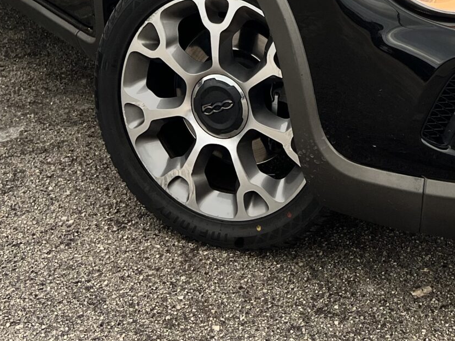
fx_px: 1052
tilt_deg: -6.9
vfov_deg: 16.7
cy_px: -173
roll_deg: +0.1
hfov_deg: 24.0
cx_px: 370
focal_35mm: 80
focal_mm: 5.7
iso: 32
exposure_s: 1/127
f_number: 1.5
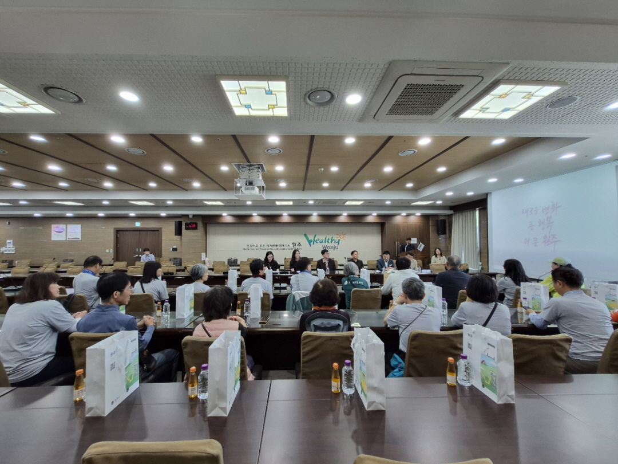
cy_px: 232
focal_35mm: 13
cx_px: 309
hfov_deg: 106.2
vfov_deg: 89.9
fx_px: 232
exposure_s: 1/60
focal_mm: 1.74
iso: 125
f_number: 2.2
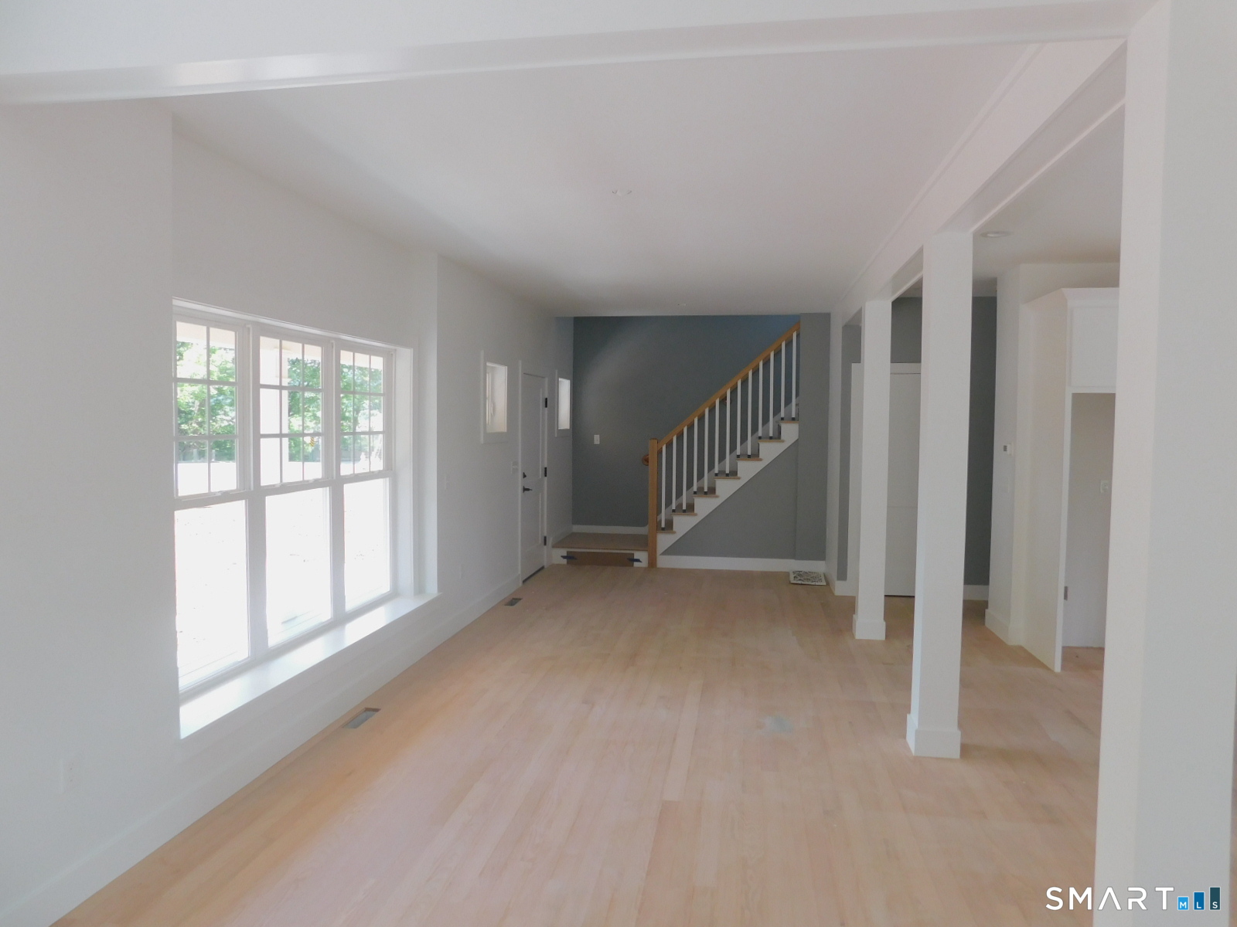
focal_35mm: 23
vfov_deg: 58.9
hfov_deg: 73.9
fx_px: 822
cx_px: 618
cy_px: 464
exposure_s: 1/80
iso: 125
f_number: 3
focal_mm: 4
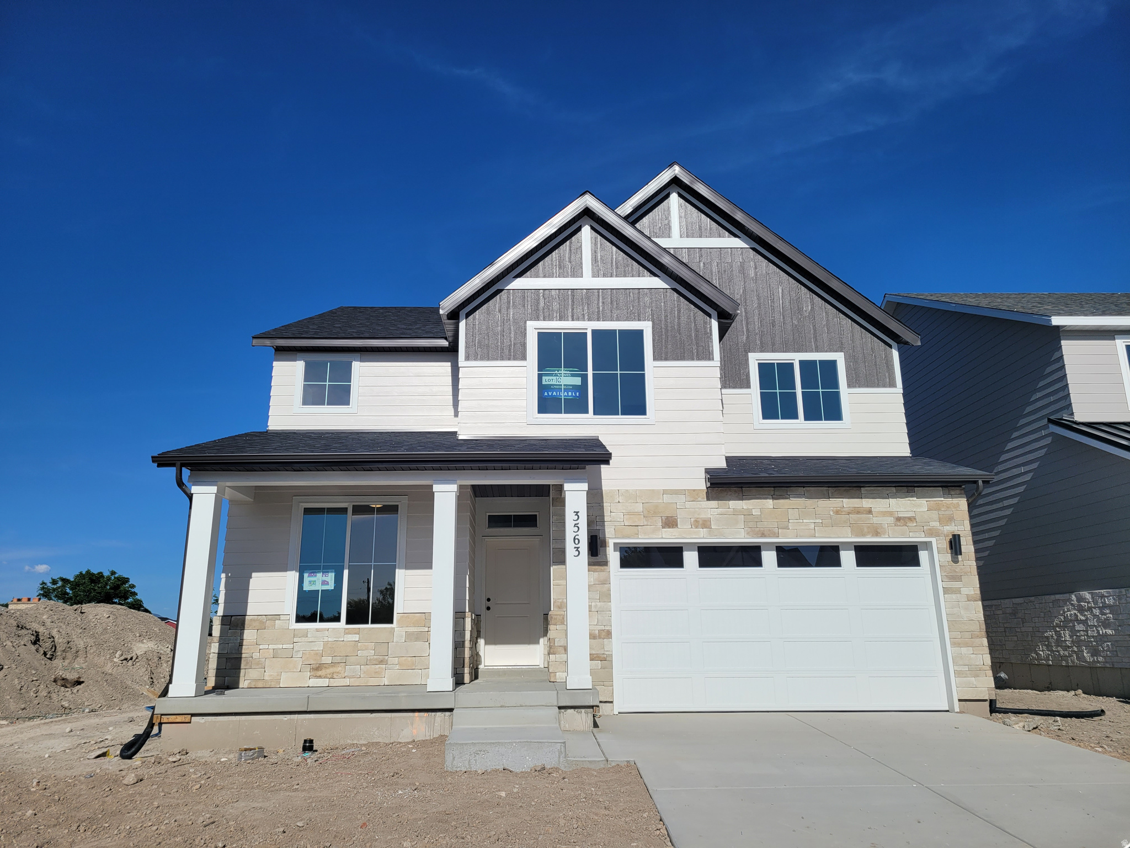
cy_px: 424
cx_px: 565
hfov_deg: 67.3
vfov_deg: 53.1
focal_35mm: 26
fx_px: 849
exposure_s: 1/6406
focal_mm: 5.4
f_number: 1.8
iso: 40
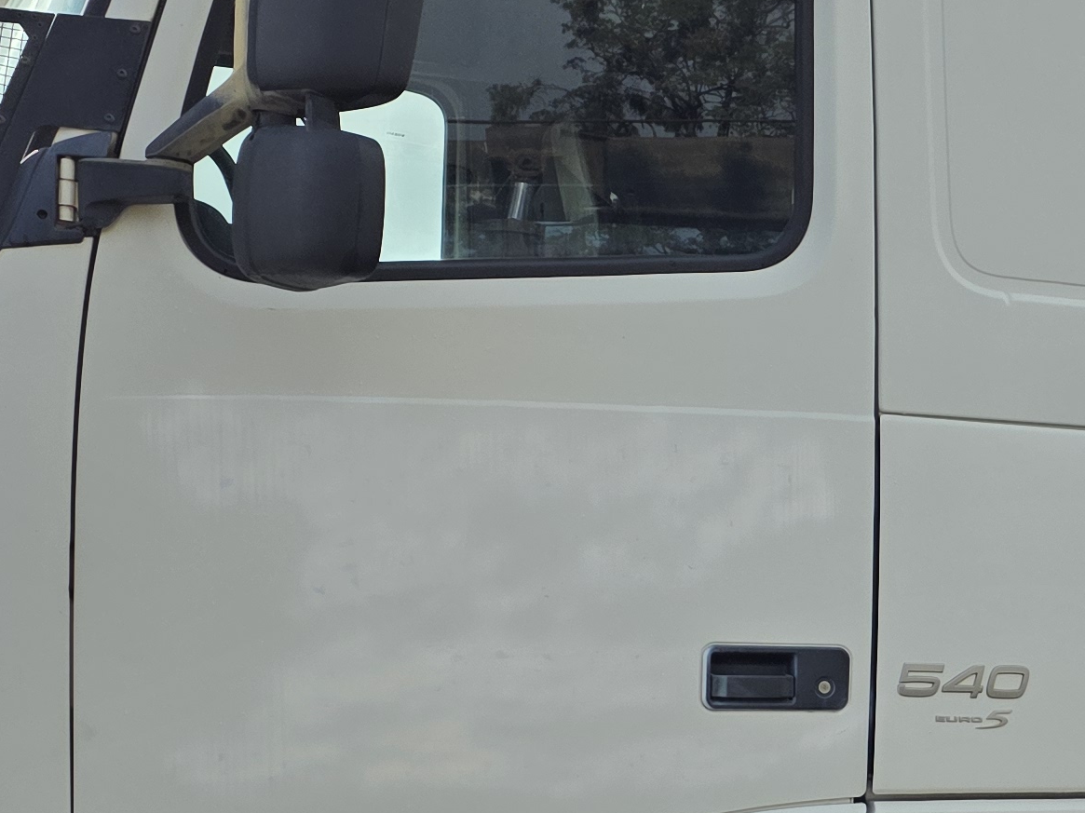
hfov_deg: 23.1
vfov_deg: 18.3
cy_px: 733
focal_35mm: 79
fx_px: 2475
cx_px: 1234
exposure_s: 1/7944
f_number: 1.7
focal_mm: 6.25
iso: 80
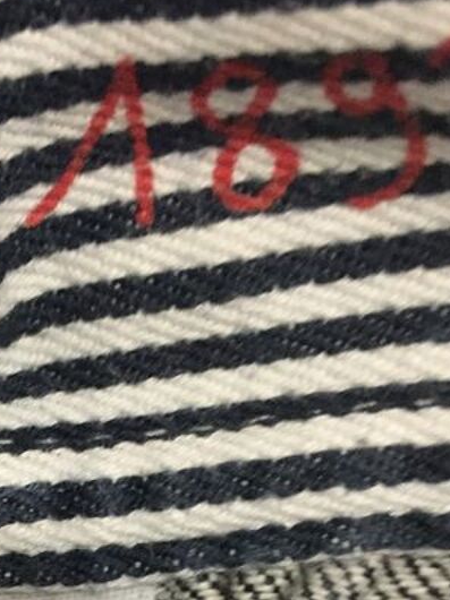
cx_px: -12
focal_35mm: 73
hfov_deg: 19.5
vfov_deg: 25.1
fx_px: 1266
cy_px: 632
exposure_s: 1/17
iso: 320
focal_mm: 4.15
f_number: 2.2
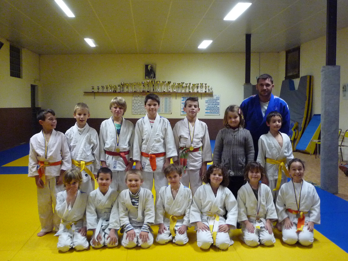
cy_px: 130
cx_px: 174
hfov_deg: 49.0
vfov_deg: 37.7
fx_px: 382
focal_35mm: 38
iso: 400
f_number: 2.9
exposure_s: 1/25
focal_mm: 4.7
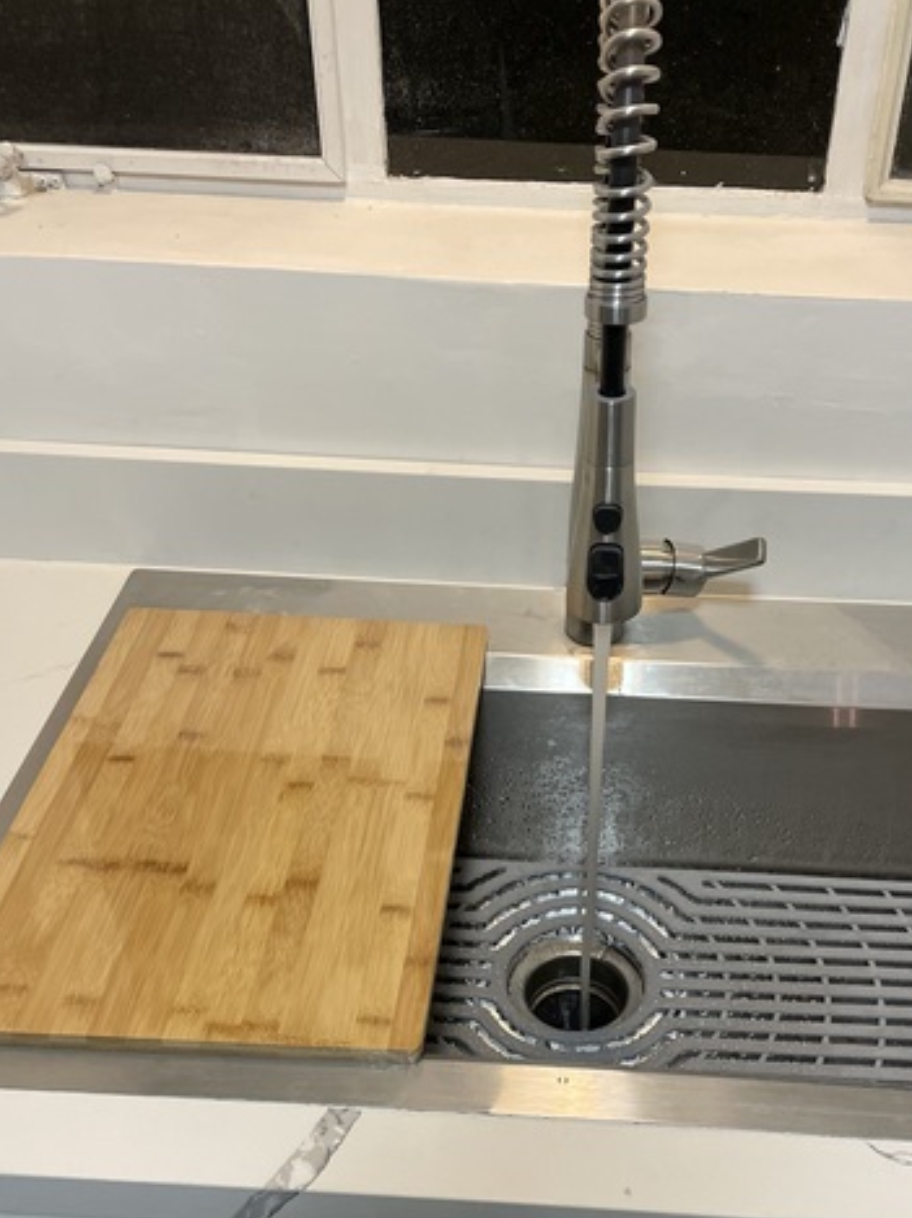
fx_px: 1302
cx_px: 559
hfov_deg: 38.4
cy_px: 775
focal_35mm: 37
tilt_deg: -40.4
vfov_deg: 49.6
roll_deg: -0.5
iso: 320
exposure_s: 1/60
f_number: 1.6
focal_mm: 4.2
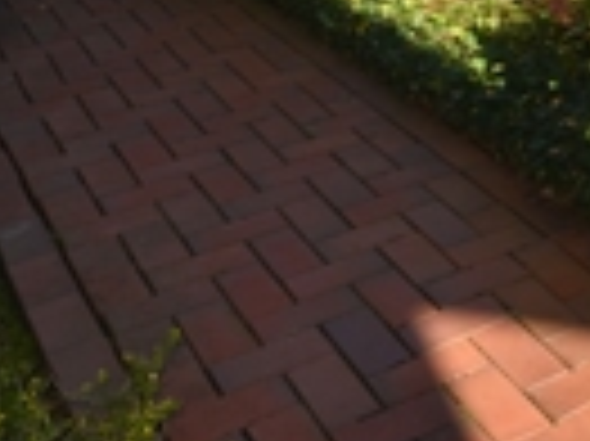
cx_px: 685
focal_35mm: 64
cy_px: -333
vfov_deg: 18.4
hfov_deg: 27.2
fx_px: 1090
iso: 100
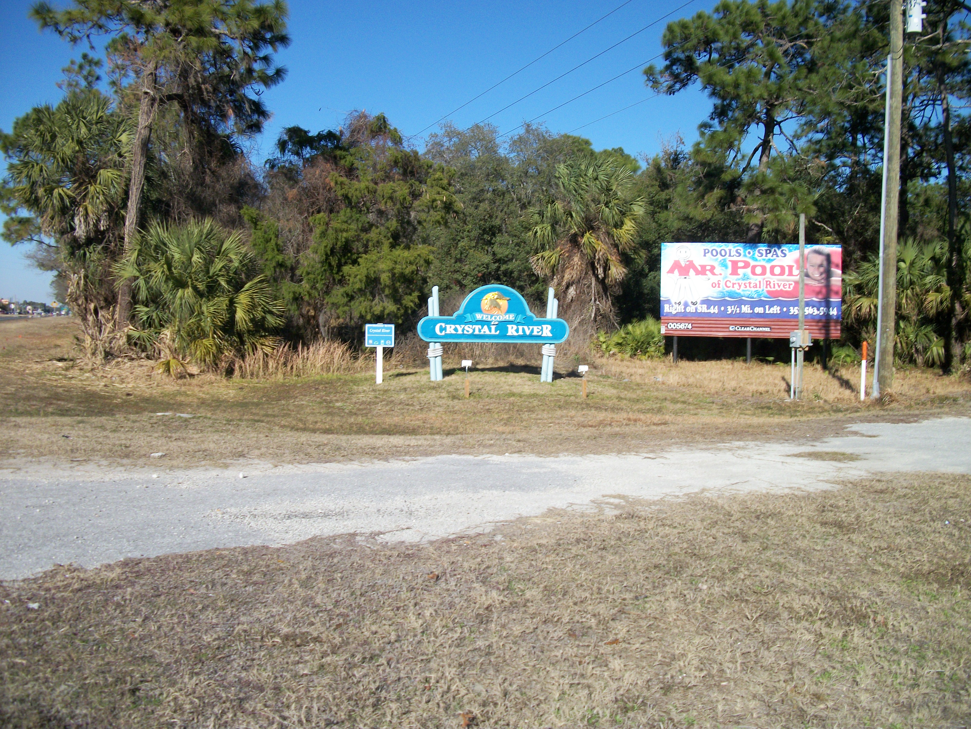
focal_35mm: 32
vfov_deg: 44.2
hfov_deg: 56.8
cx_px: 486
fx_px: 898
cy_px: 364
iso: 80
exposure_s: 1/200
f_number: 8.8
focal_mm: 5.7
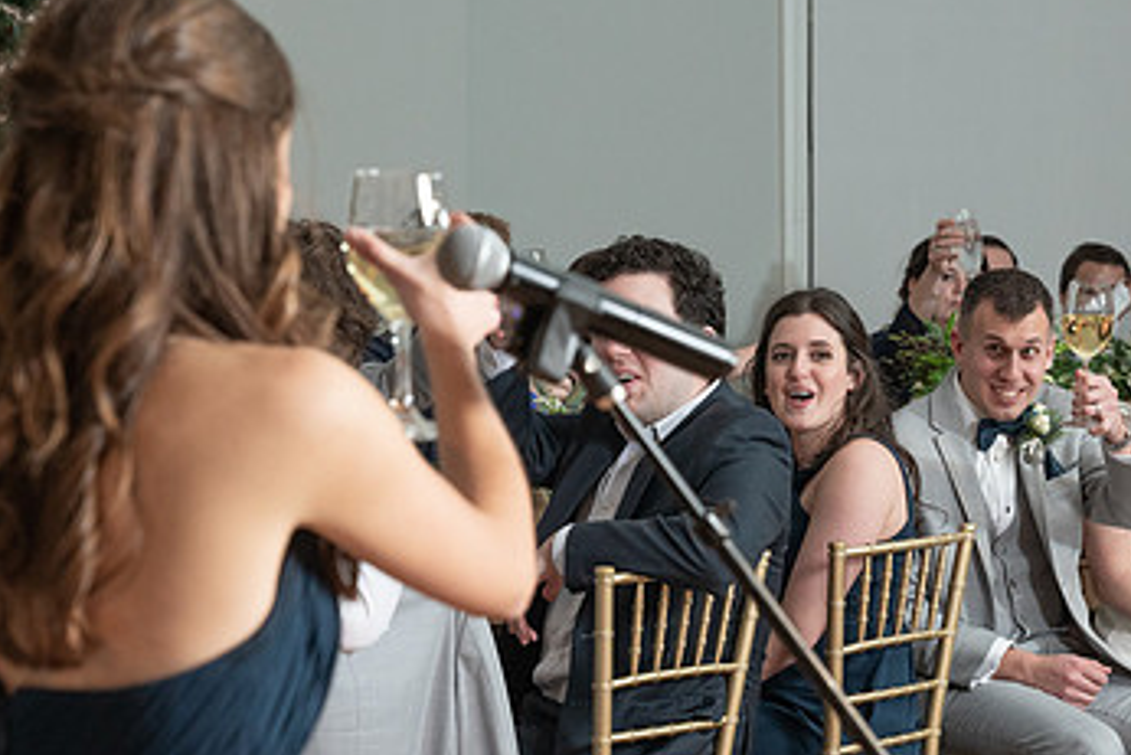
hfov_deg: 16.5
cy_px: 528
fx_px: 3897
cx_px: 727
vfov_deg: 11.1
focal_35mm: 124
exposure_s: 1/200
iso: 2000
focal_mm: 70
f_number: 5
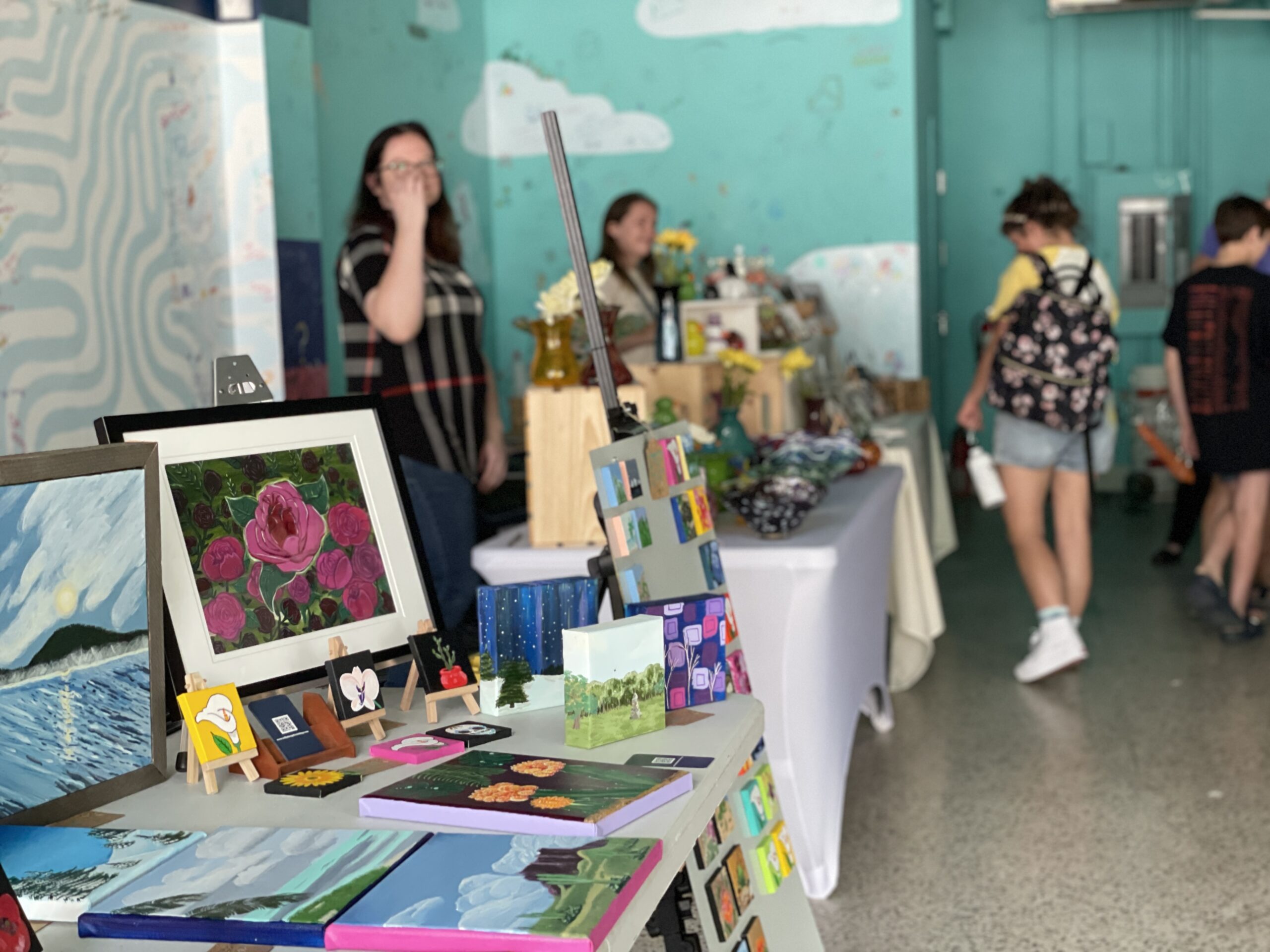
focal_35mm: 52
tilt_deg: -5.3
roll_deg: +1.5
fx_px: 1908
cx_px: 635
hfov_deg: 36.8
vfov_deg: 28.0
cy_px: 476
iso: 250
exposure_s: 1/122
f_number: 2
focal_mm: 6
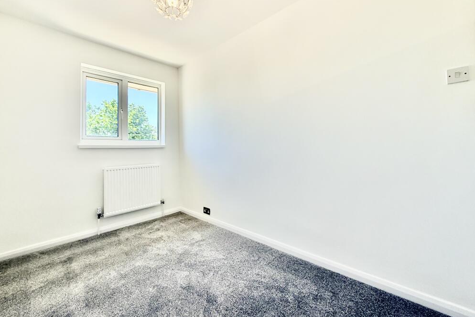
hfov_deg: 100.4
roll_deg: +1.6
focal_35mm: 15
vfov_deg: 77.1
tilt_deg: +2.1
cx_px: 241
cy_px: 142
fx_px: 198
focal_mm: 2.22
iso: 50
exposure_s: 1/131
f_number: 2.2
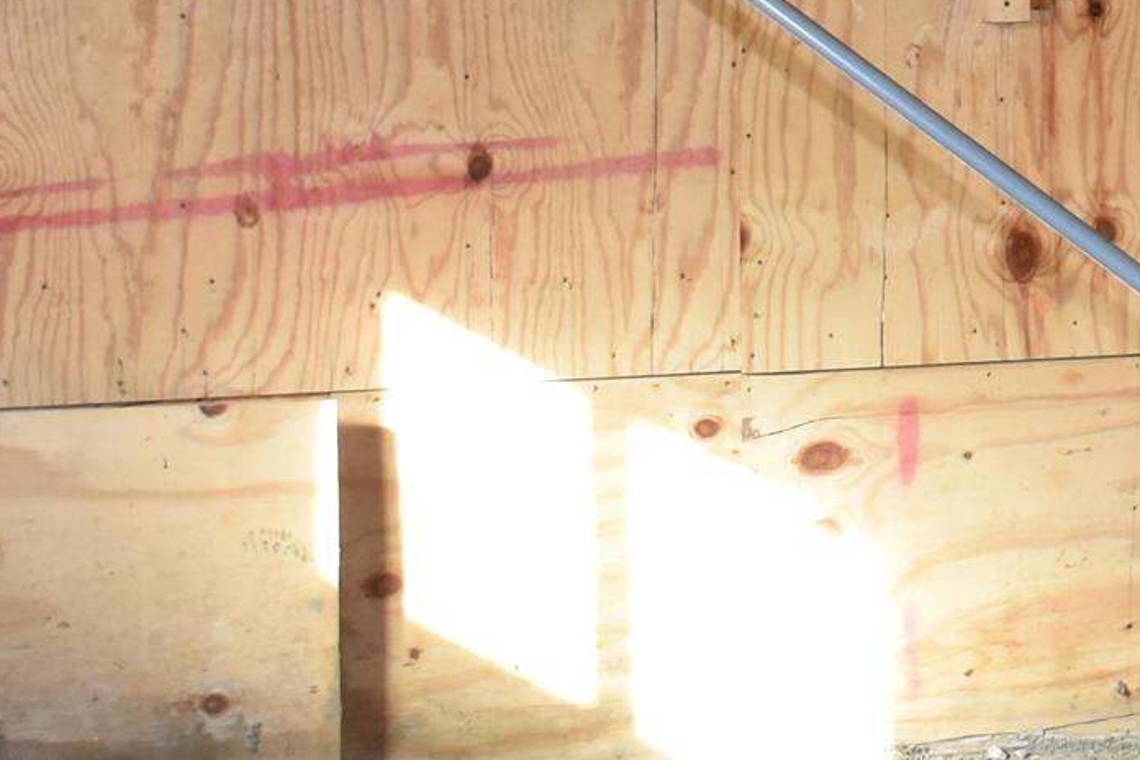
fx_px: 4819
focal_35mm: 152
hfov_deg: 13.0
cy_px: -206
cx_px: 1553
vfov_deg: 8.9
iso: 560
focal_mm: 23
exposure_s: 1/60
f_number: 4
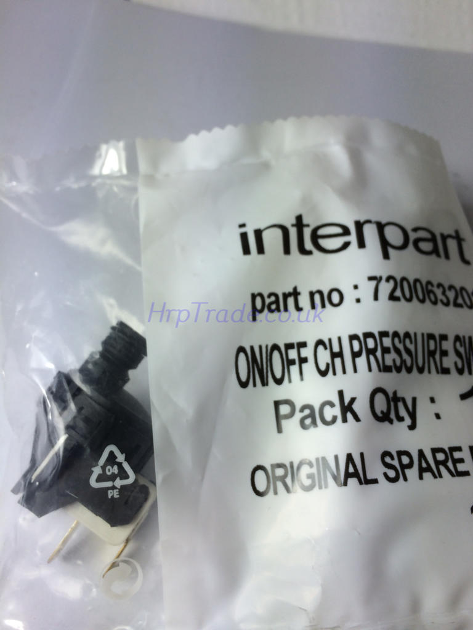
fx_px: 547
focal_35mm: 30
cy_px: 315
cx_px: 236
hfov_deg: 46.8
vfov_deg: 60.0
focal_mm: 4.12
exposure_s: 1/281
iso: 32
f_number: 2.2
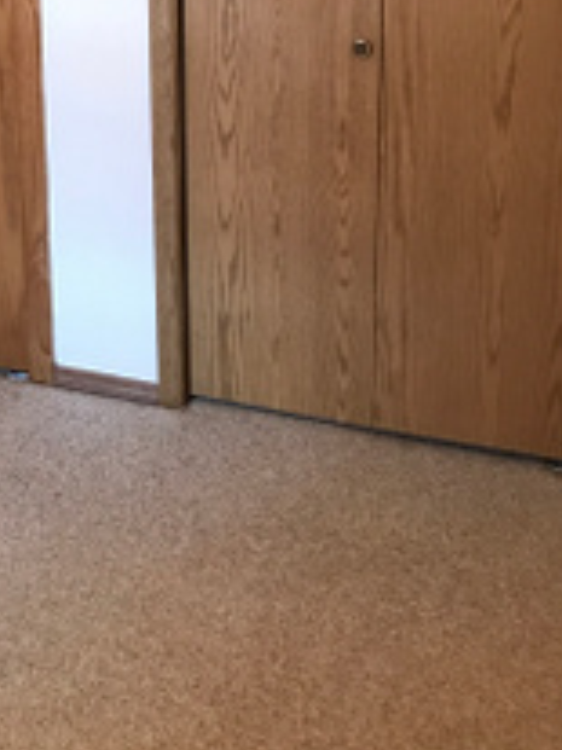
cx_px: 51
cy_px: 145
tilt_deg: -15.0
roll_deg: +1.2
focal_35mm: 65
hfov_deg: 22.0
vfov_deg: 29.1
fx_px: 1409
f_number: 1.8
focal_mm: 3.99
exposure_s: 1/15
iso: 64
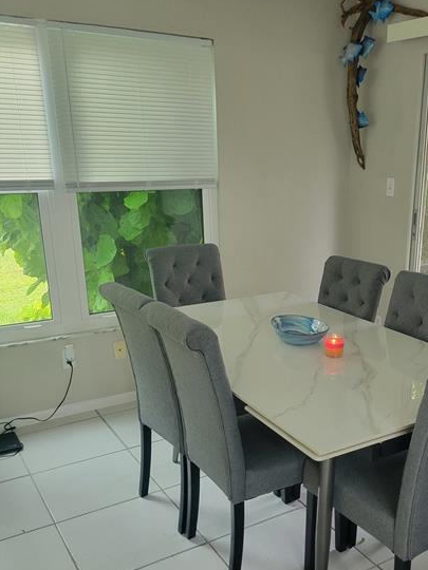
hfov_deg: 38.0
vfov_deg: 49.6
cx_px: 301
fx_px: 610
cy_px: 358
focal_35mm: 37
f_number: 1.8
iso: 200
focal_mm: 5.4
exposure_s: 1/40
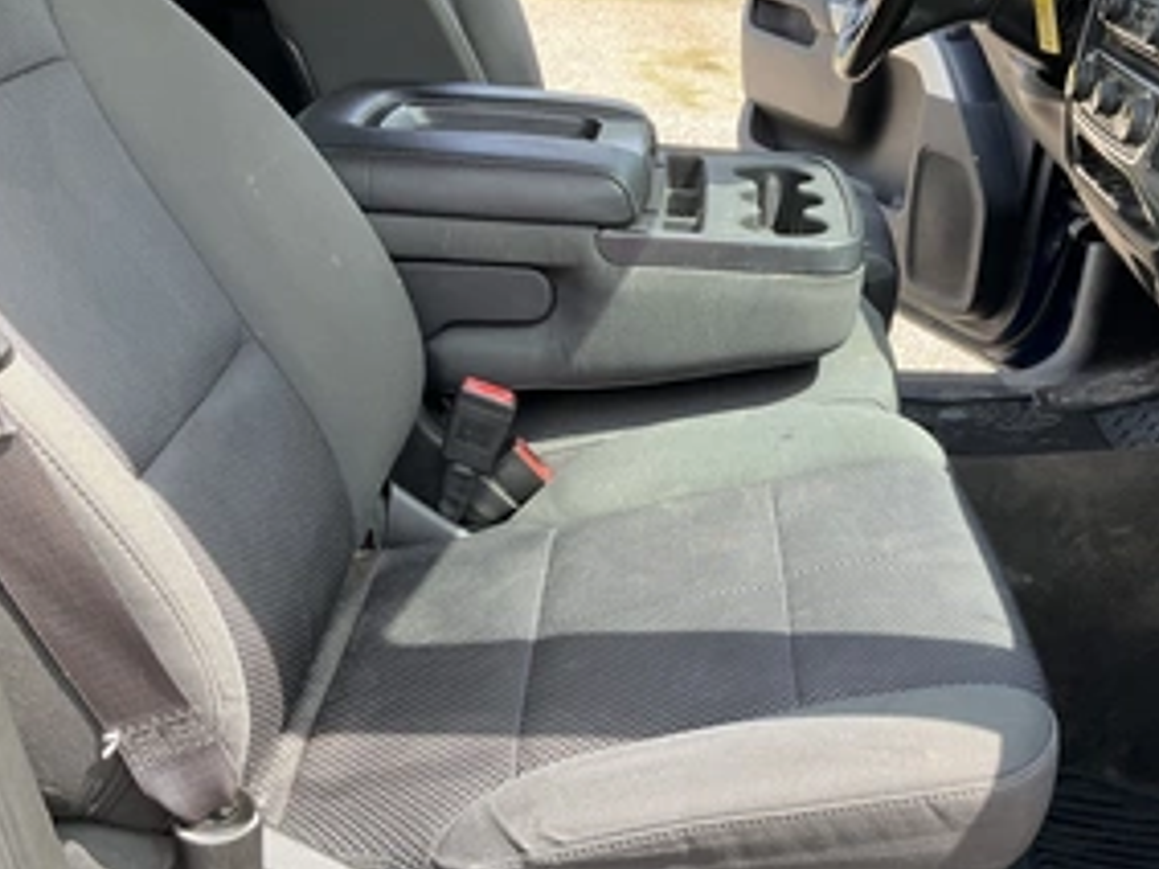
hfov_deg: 45.1
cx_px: 774
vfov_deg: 34.9
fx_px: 1372
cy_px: 541
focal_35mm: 41
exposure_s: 1/221
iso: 20
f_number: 1.8
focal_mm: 3
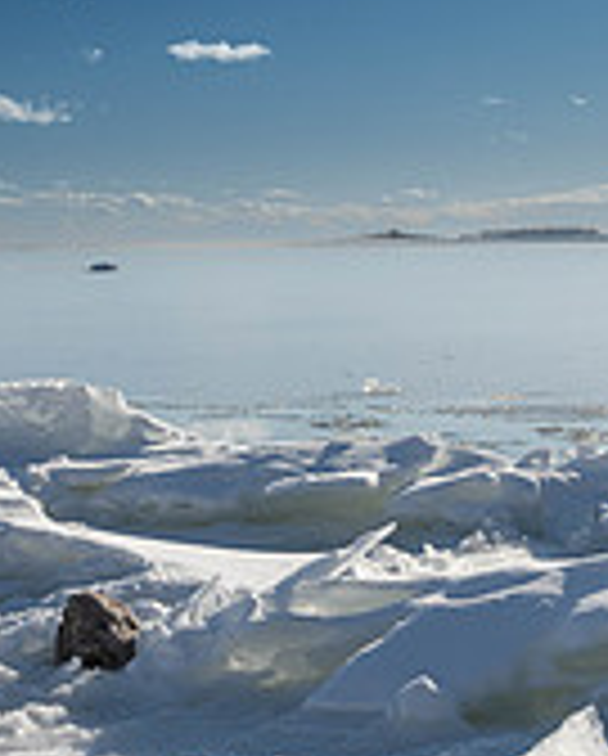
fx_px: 2176
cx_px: 896
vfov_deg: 19.7
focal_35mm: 97
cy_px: 240
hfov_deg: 14.8
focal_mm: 30
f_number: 8
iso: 64
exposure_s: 1/800
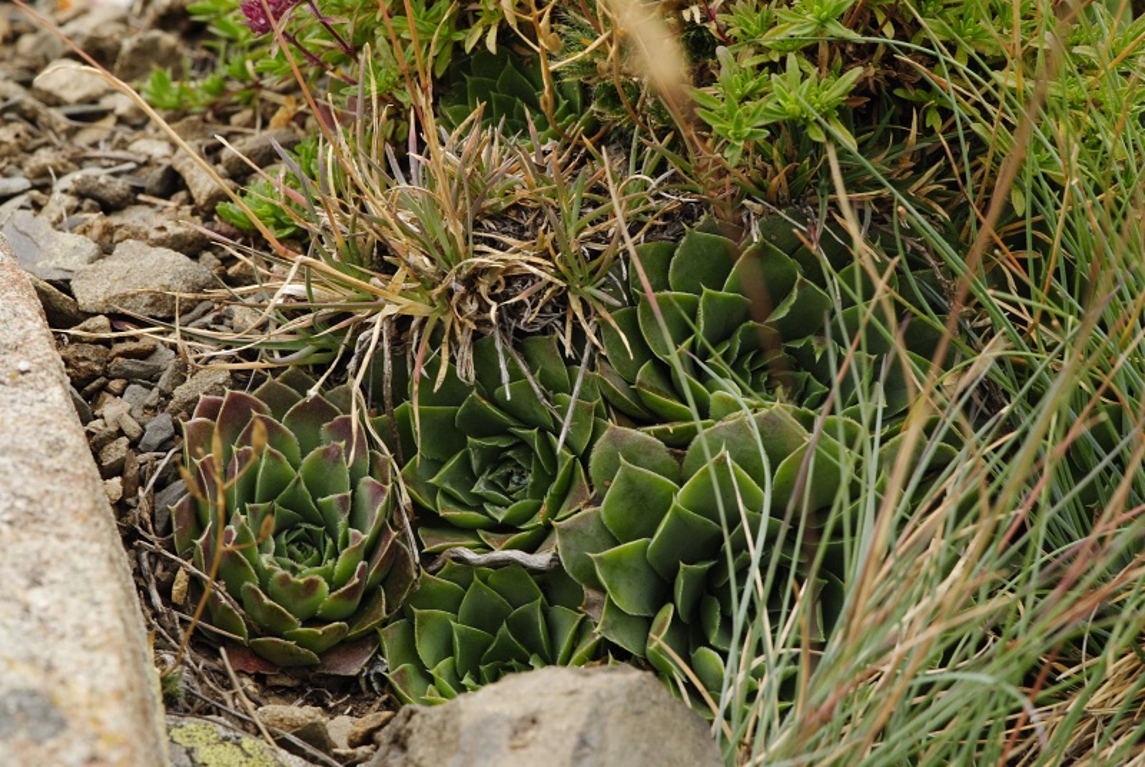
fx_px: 4061
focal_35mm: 128
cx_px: 572
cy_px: 384
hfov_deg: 16.0
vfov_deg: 10.8
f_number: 13
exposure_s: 1/100
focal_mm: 85
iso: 400
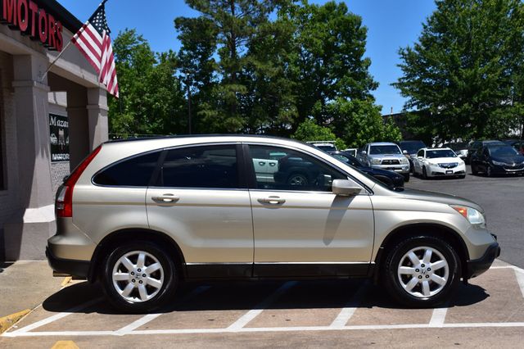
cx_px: 262
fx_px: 742
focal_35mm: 51
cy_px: 174
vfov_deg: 26.5
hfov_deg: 38.9
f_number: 11
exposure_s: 1/500
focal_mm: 34
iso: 200
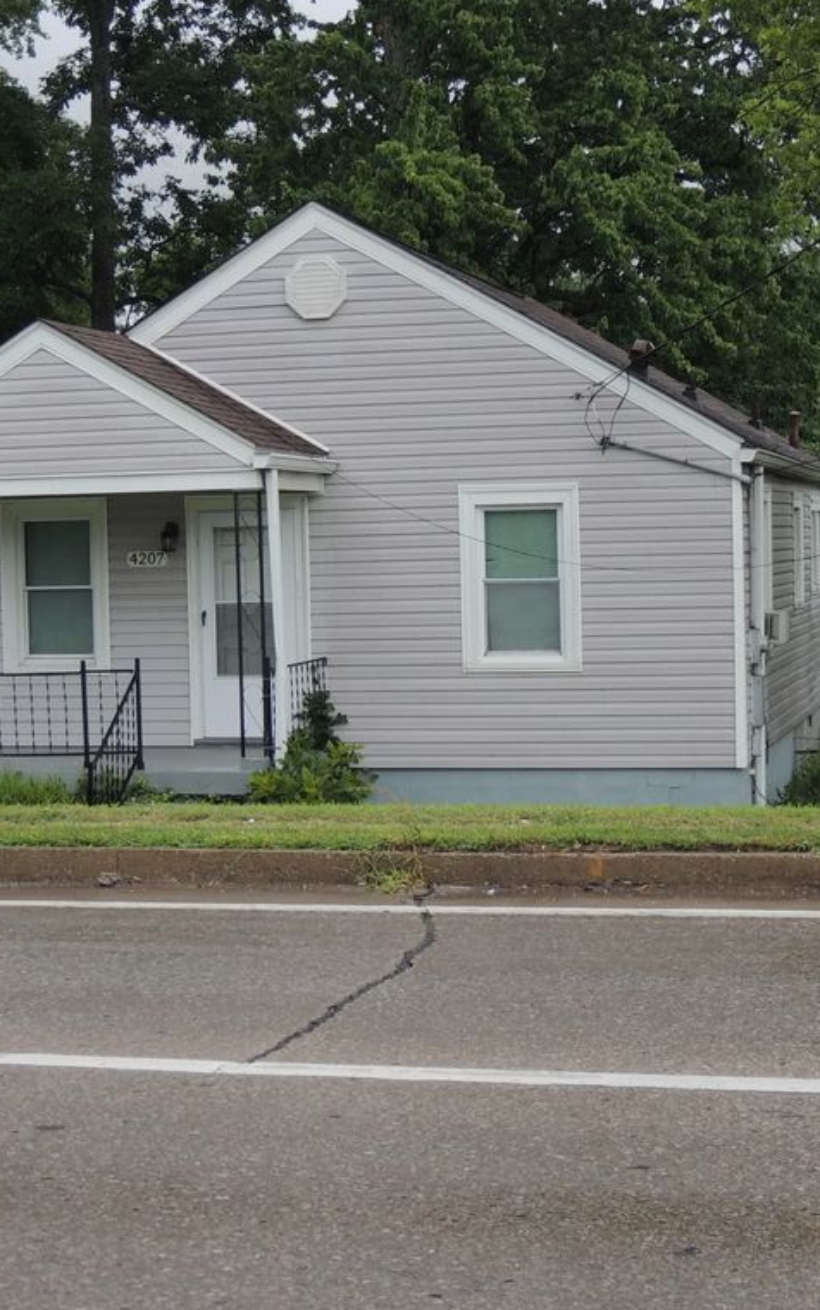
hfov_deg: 19.4
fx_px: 2394
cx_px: 393
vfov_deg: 30.6
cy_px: 656
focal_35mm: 67
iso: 140
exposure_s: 1/50
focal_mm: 8.3
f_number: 3.5
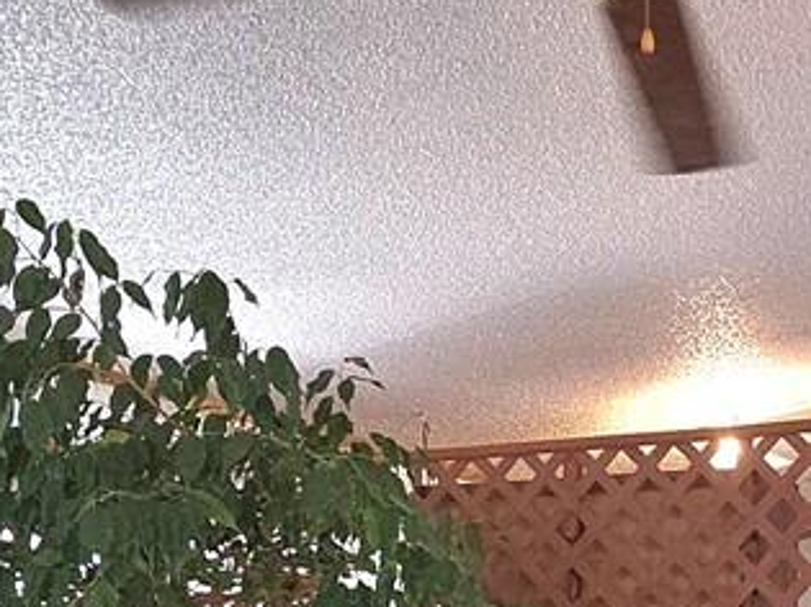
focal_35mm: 66
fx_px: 1546
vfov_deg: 19.7
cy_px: 872
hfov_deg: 27.4
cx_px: 842
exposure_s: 1/60.2
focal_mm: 2.2
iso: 80
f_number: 2.2
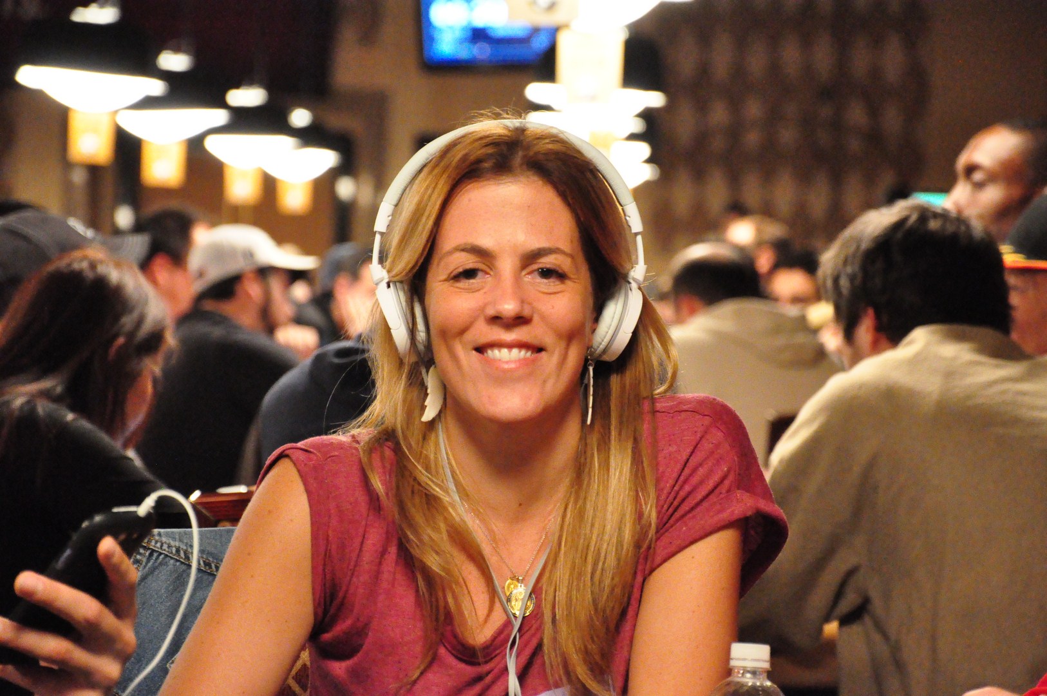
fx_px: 4575
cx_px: 524
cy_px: 348
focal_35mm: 158
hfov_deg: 13.1
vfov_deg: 8.7
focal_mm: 105
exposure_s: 1/30
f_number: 5.6
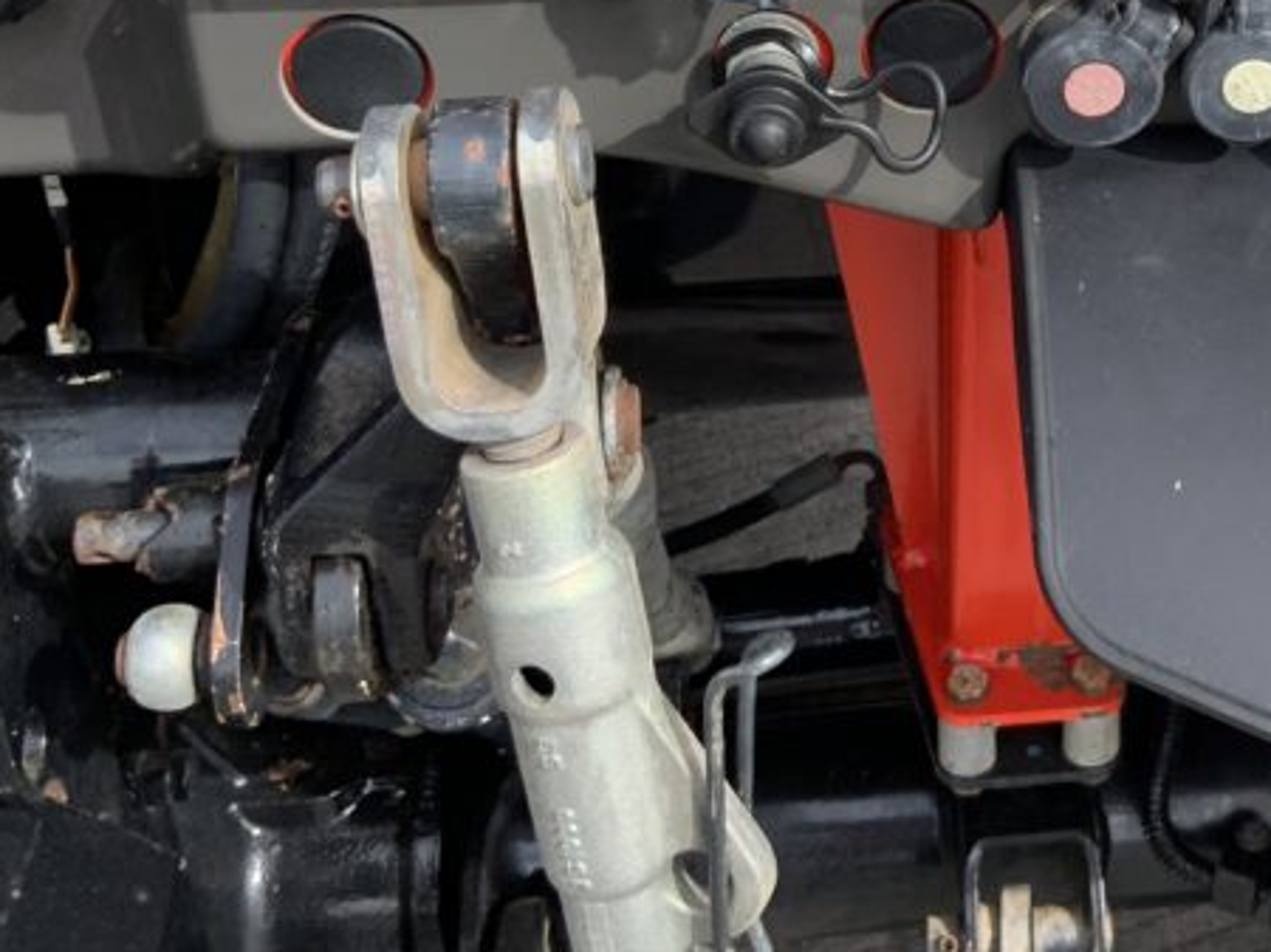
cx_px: 1164
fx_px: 2422
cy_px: 3
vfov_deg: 21.5
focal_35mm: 66
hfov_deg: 28.2
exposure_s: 1/478
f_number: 1.8
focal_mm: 3
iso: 16
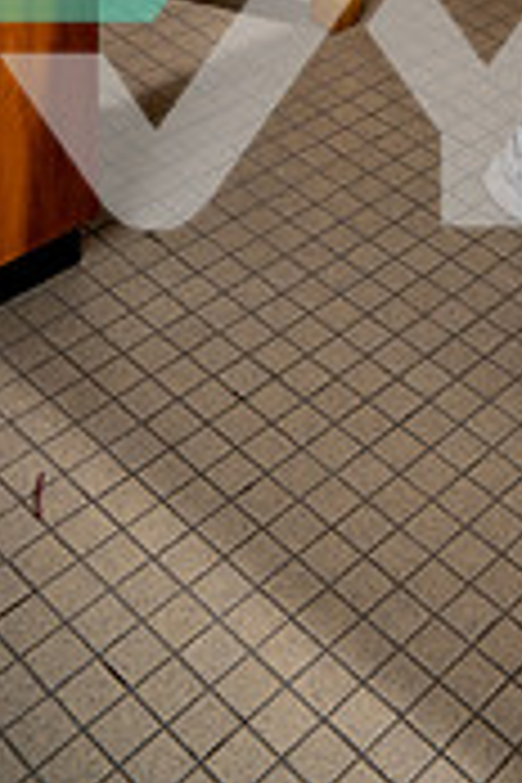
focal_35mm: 70
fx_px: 1522
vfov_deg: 25.1
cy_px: -225
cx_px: 603
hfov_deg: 18.6
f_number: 6.3
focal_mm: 27
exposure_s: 1/250
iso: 250
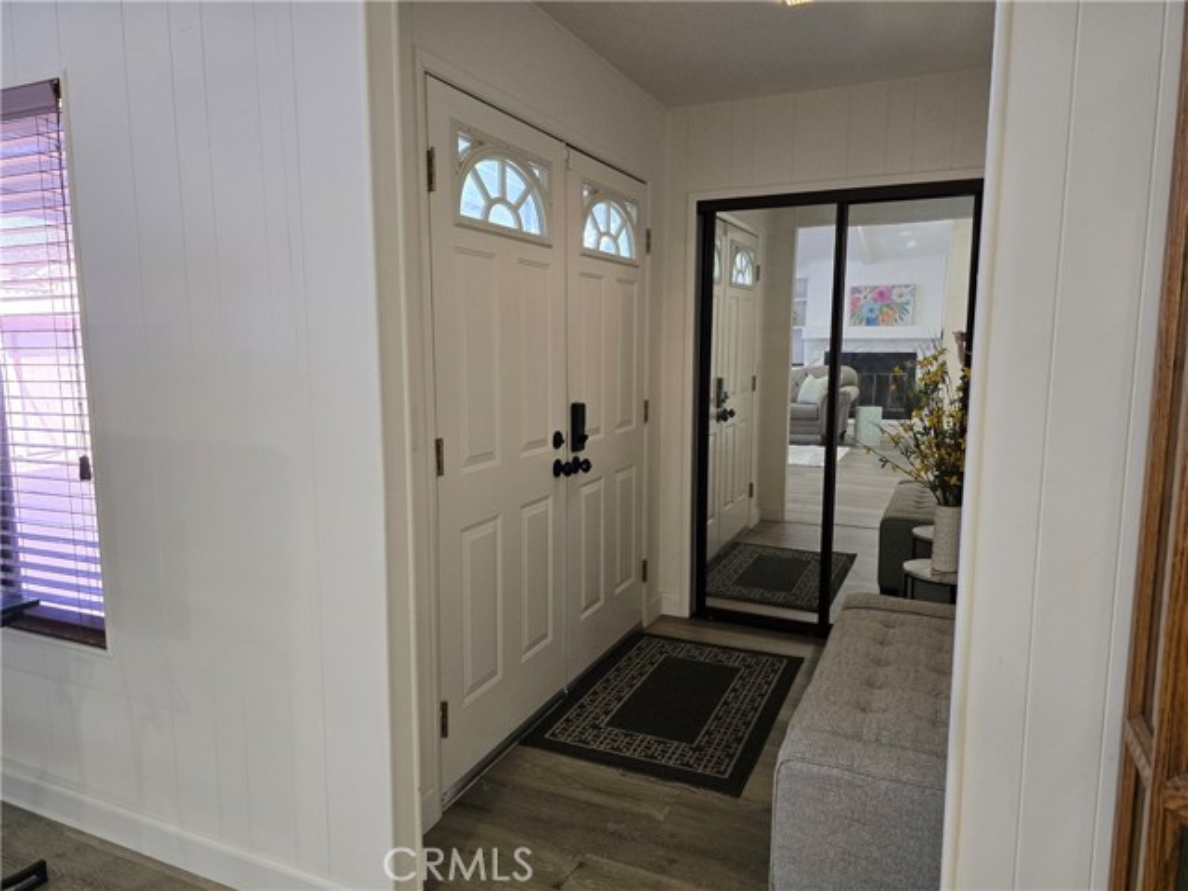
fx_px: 789
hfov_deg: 73.9
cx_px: 594
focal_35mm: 23
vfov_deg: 58.9
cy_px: 446
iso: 250
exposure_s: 1/120
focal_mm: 6.3
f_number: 1.7
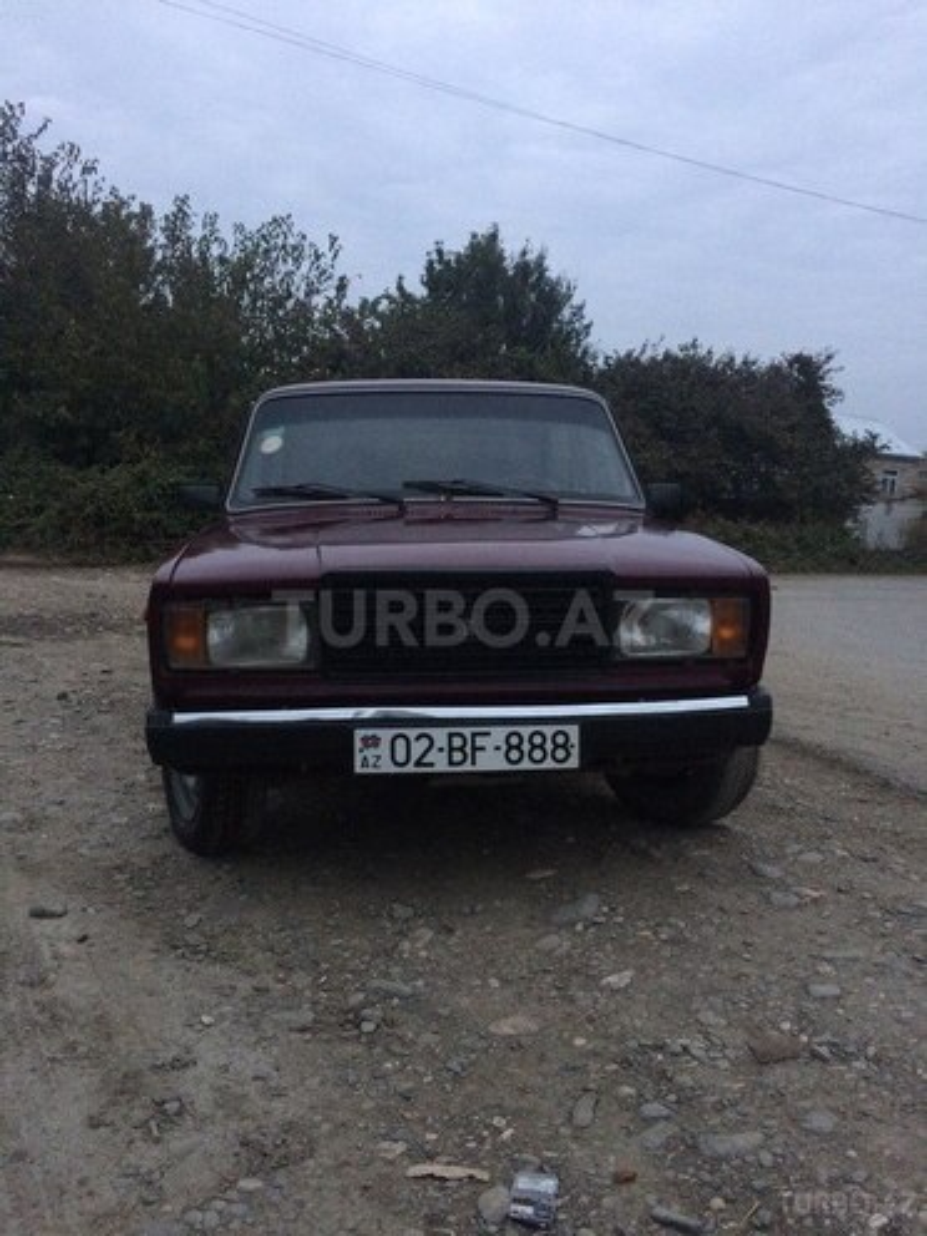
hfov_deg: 48.2
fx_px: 1035
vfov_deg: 61.7
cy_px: 618
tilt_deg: -10.3
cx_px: 464
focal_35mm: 29
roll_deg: -1.7
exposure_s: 1/33
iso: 320
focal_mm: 4.15
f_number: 2.2
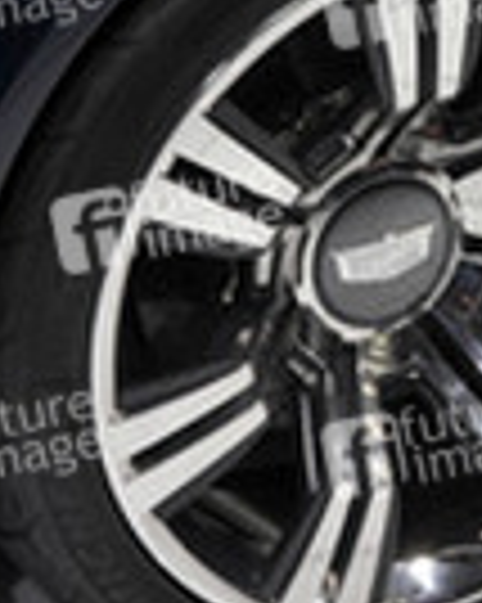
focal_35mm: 180
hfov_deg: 8.5
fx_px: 3213
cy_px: 108
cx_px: 498
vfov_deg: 10.7
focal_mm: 38
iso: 200
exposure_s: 1/160
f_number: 6.3
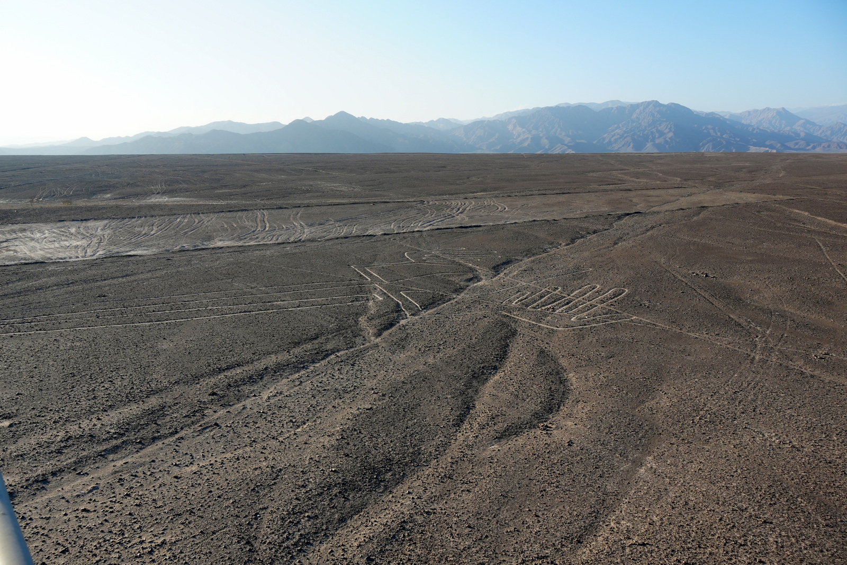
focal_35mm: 27
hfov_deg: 67.4
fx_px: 635
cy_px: 282
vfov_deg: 47.9
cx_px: 424
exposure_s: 1/125
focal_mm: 18
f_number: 8
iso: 100
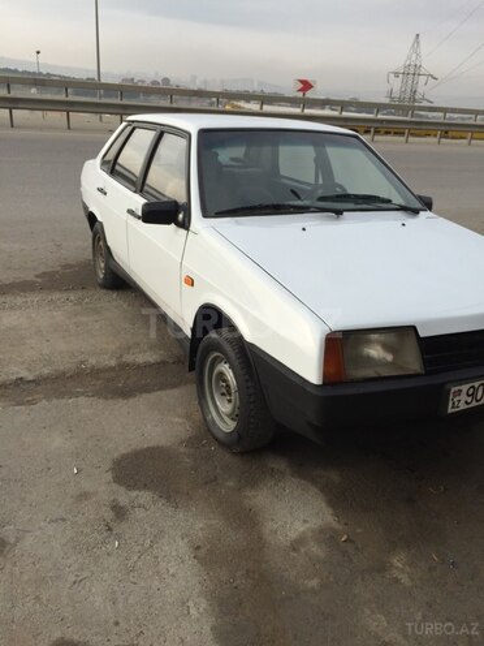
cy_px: 323
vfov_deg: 61.7
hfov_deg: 48.2
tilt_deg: -24.8
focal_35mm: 29
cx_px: 242
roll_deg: -3.9
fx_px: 541
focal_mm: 4.15
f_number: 2.2
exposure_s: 1/1276
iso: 32
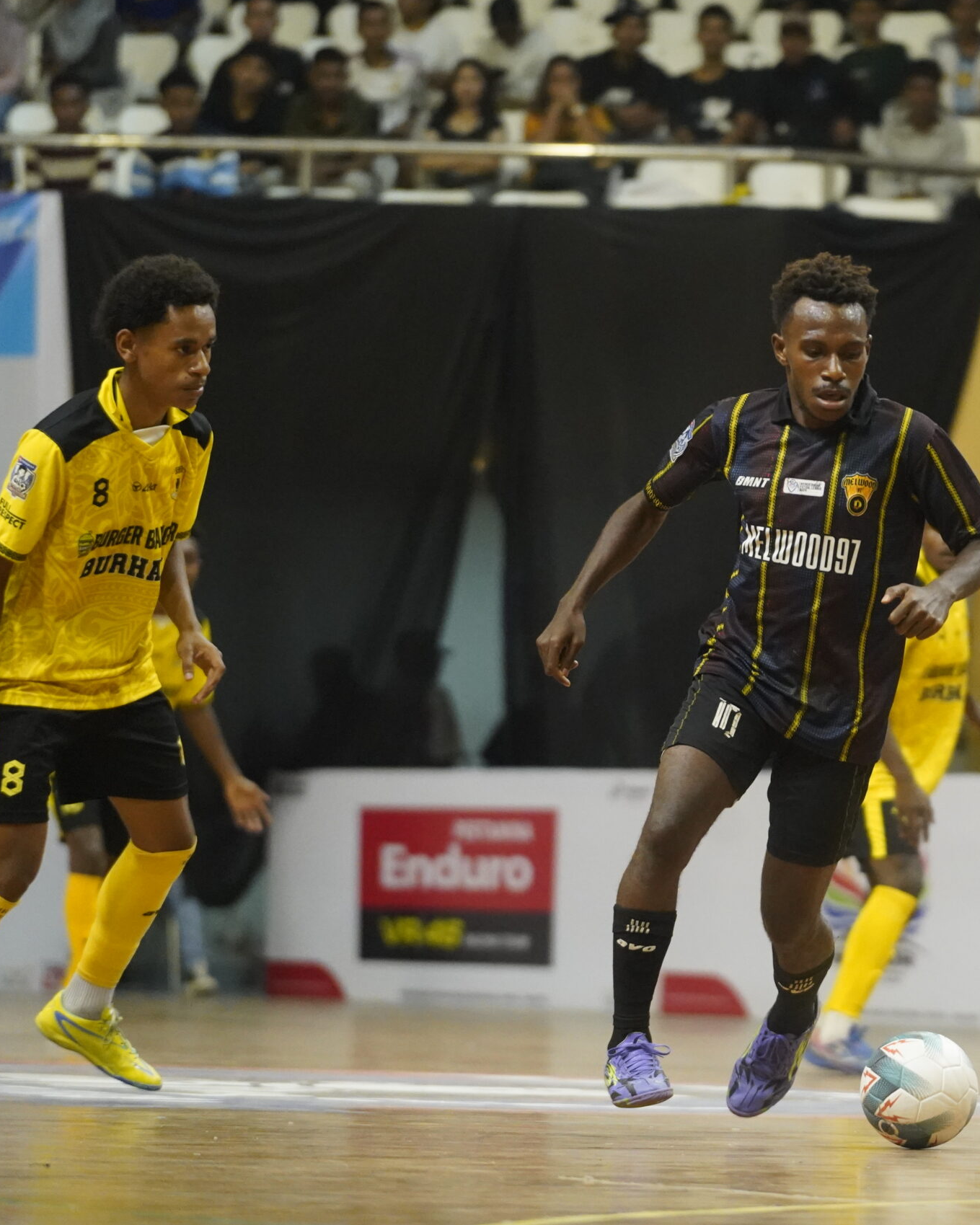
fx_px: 9536
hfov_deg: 5.9
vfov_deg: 7.4
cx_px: 836
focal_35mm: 263
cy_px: 611
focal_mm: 186
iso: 8000
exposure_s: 1/640
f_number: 4
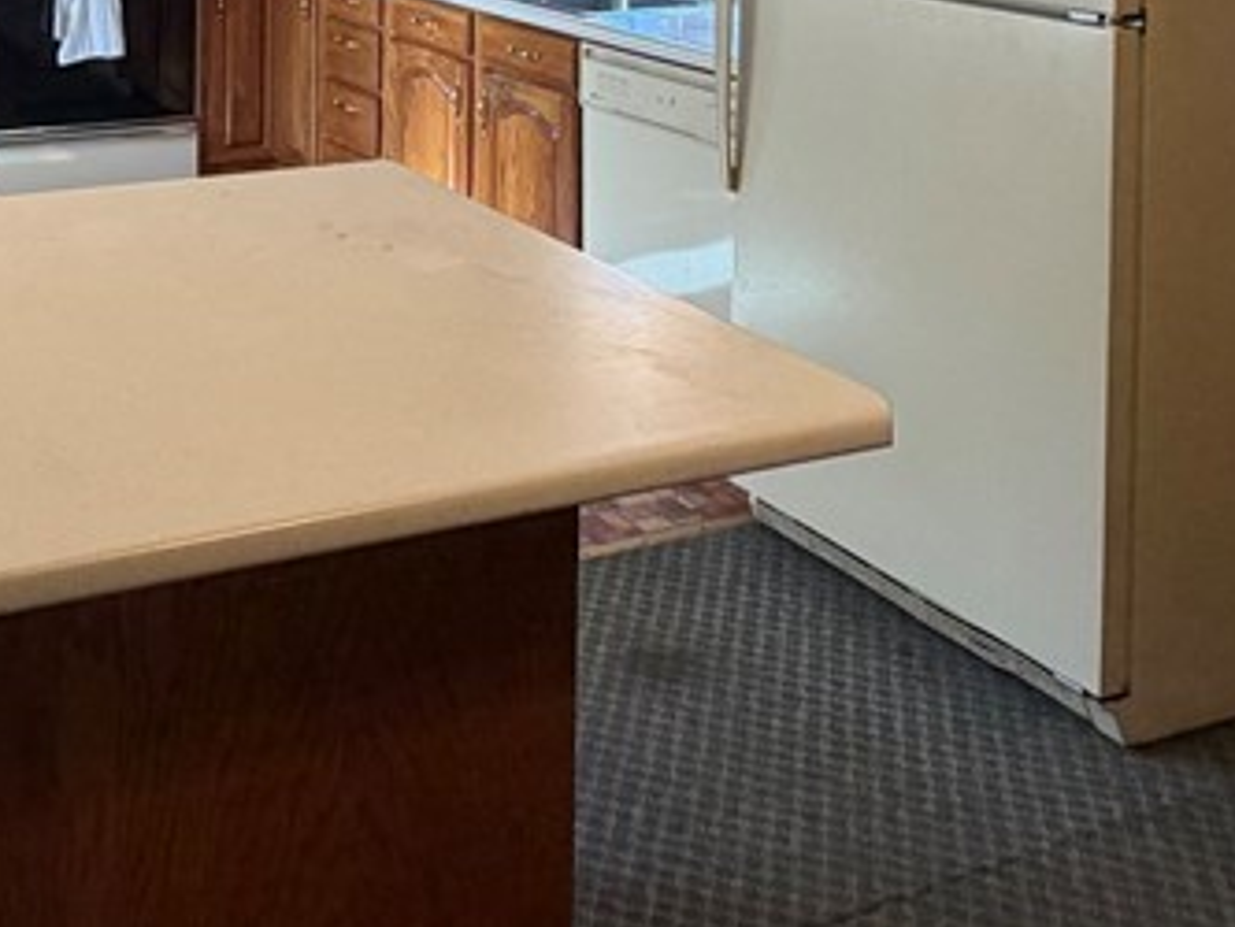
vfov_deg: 28.7
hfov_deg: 39.4
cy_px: -211
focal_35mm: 43
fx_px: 1535
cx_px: 37
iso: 160
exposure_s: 1/120
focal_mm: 2.22
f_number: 2.2
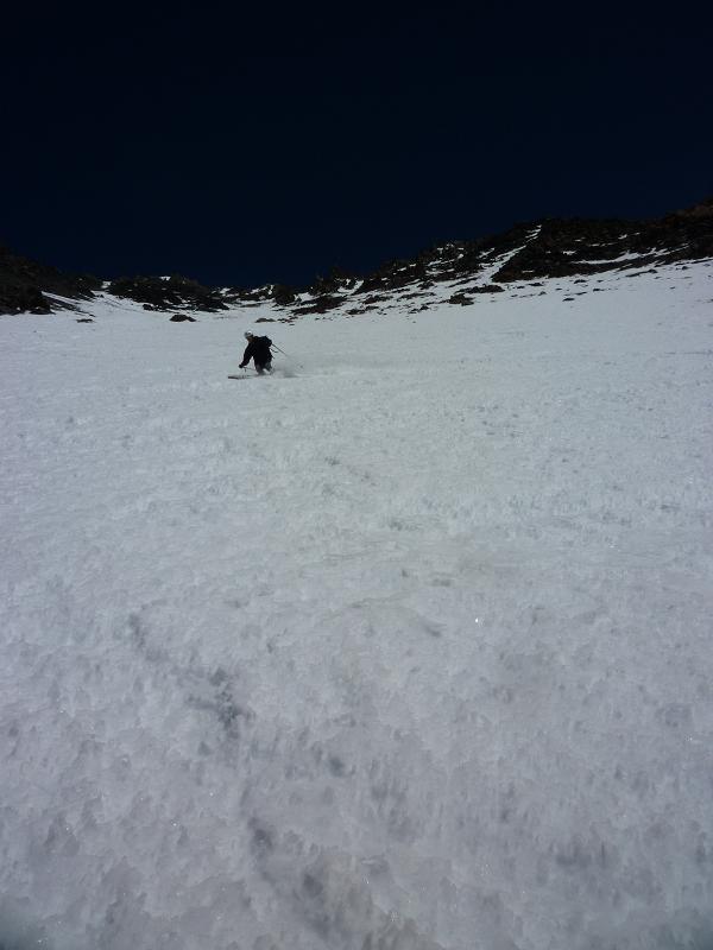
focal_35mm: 29
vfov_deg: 61.7
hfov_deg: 48.2
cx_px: 356
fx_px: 796
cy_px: 475
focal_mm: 5.2
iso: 80
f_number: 8
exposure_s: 1/1300
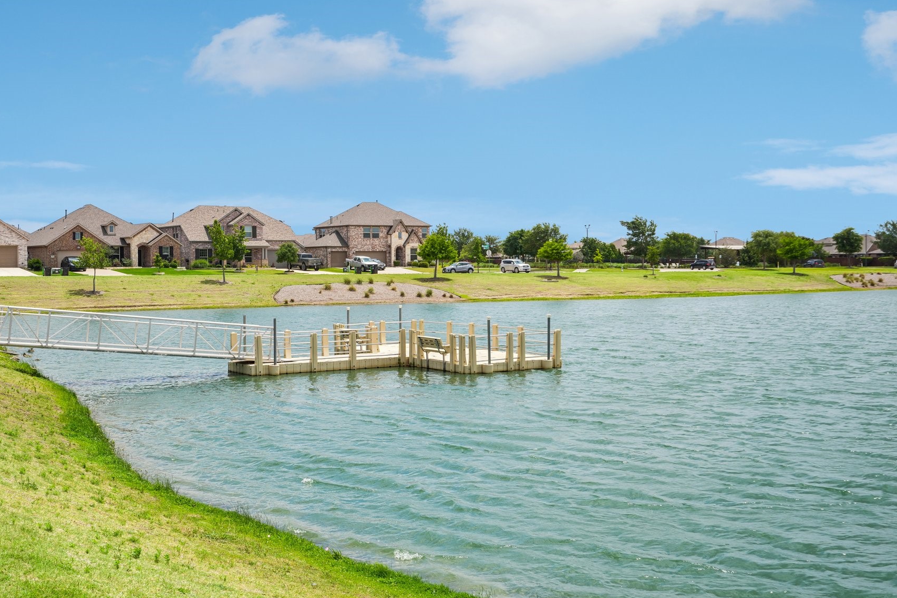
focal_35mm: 42
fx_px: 1046
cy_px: 271
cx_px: 375
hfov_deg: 46.2
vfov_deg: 31.9
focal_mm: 35
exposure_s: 1/500
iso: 100
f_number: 8
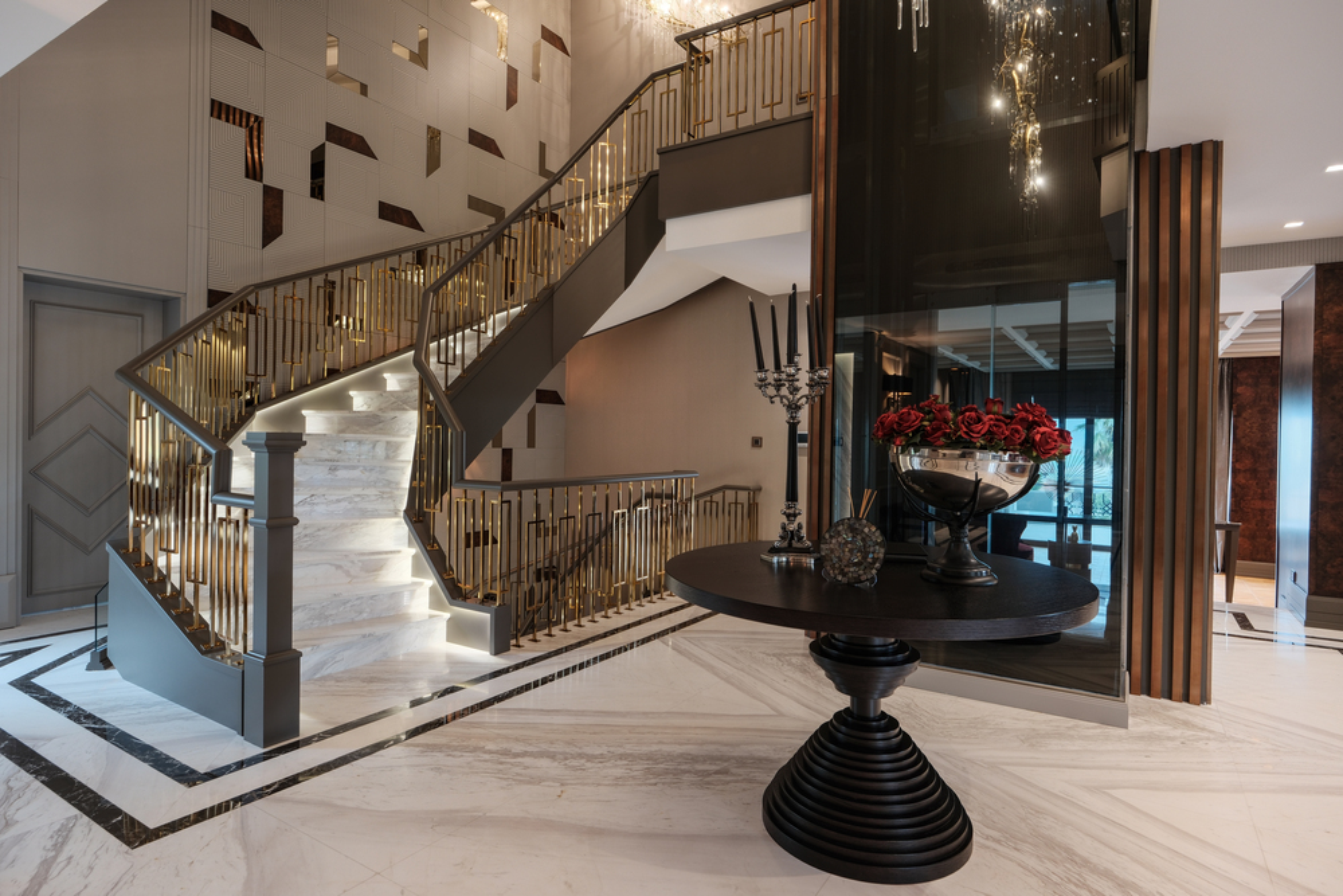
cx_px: 672
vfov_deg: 67.4
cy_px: 448
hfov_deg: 90.0
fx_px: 672
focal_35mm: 18
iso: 125
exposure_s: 1/1.3
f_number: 7.1
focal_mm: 12
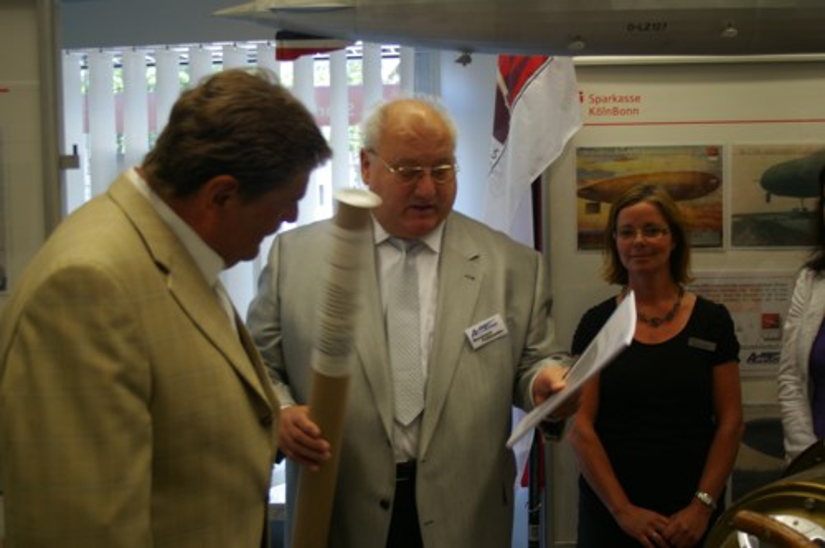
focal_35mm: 46
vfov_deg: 28.9
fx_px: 1064
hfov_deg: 42.4
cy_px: 274
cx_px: 412
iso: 200
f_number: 4.5
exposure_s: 1/30
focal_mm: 31
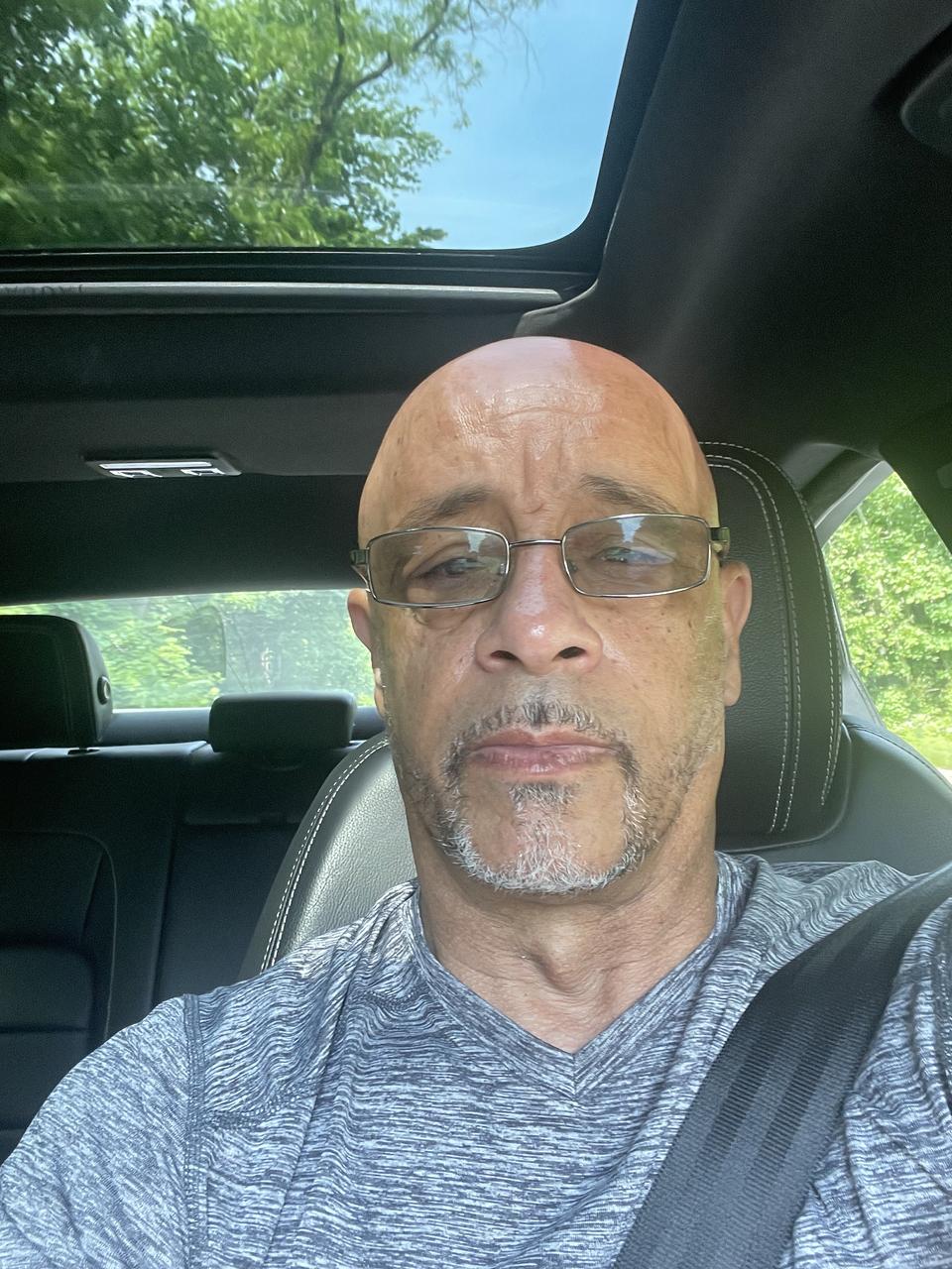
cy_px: 634
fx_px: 1100
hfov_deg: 46.8
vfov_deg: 60.0
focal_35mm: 30
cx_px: 476
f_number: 2.2
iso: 64
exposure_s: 1/56
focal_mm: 2.71
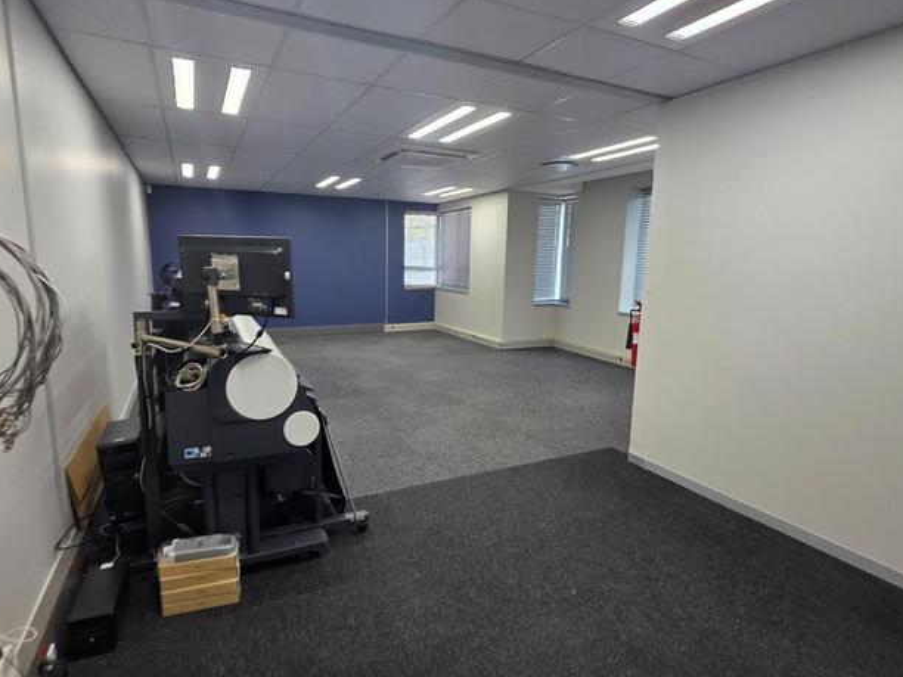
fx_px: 443
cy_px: 341
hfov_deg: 90.9
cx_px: 425
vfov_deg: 74.7
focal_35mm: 17
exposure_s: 1/100
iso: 200
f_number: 1.9
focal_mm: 2.2
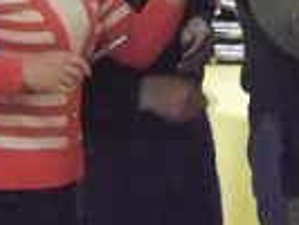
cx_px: 308
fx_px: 2092
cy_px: -74
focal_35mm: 242
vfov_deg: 6.1
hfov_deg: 8.1
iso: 1600
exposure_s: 1/30
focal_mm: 6.75
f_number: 3.2
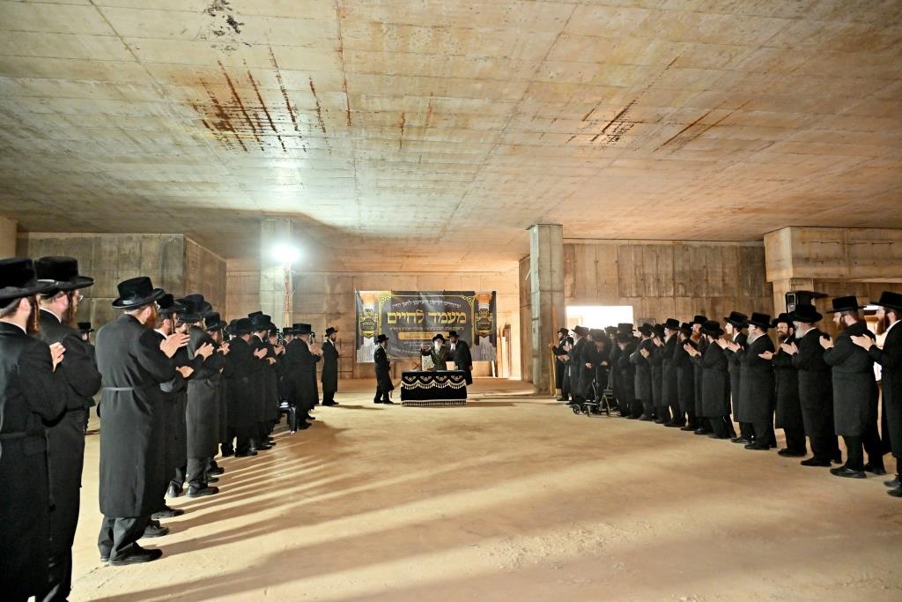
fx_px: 601
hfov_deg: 73.7
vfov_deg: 53.1
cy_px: 301
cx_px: 451
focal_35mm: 24
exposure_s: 1/200
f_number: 4
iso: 1600
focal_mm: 24
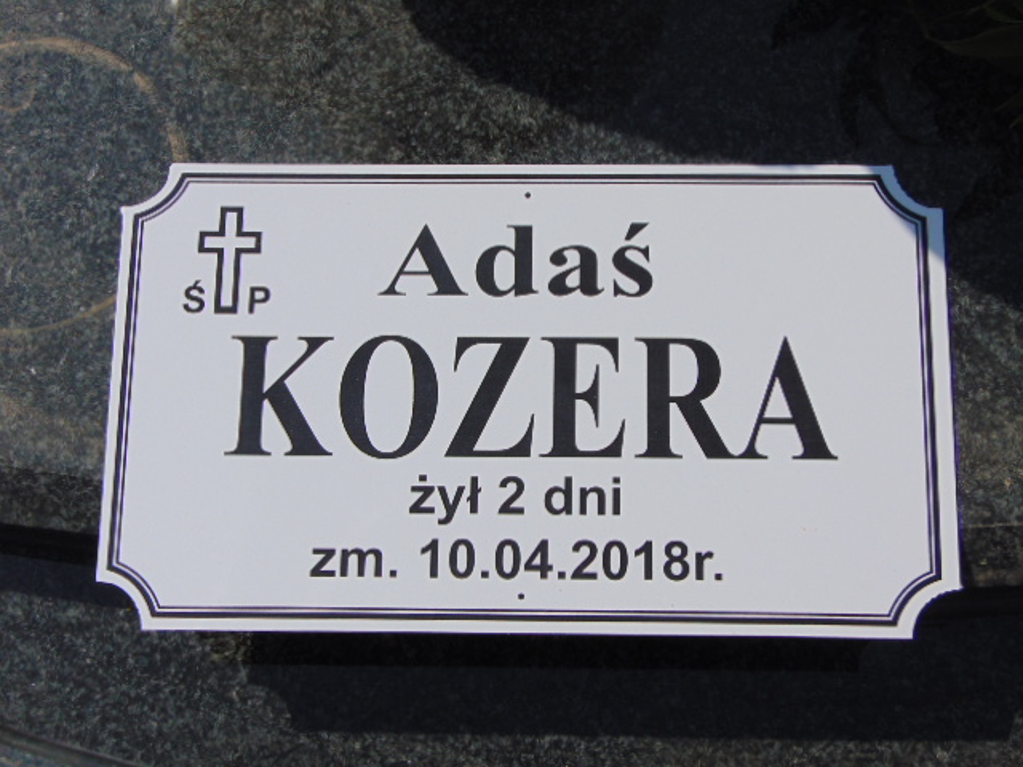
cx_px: 512
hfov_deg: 32.2
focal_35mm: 60
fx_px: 1773
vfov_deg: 24.4
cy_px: 384
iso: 80
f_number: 9.3
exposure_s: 1/500
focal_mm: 10.8
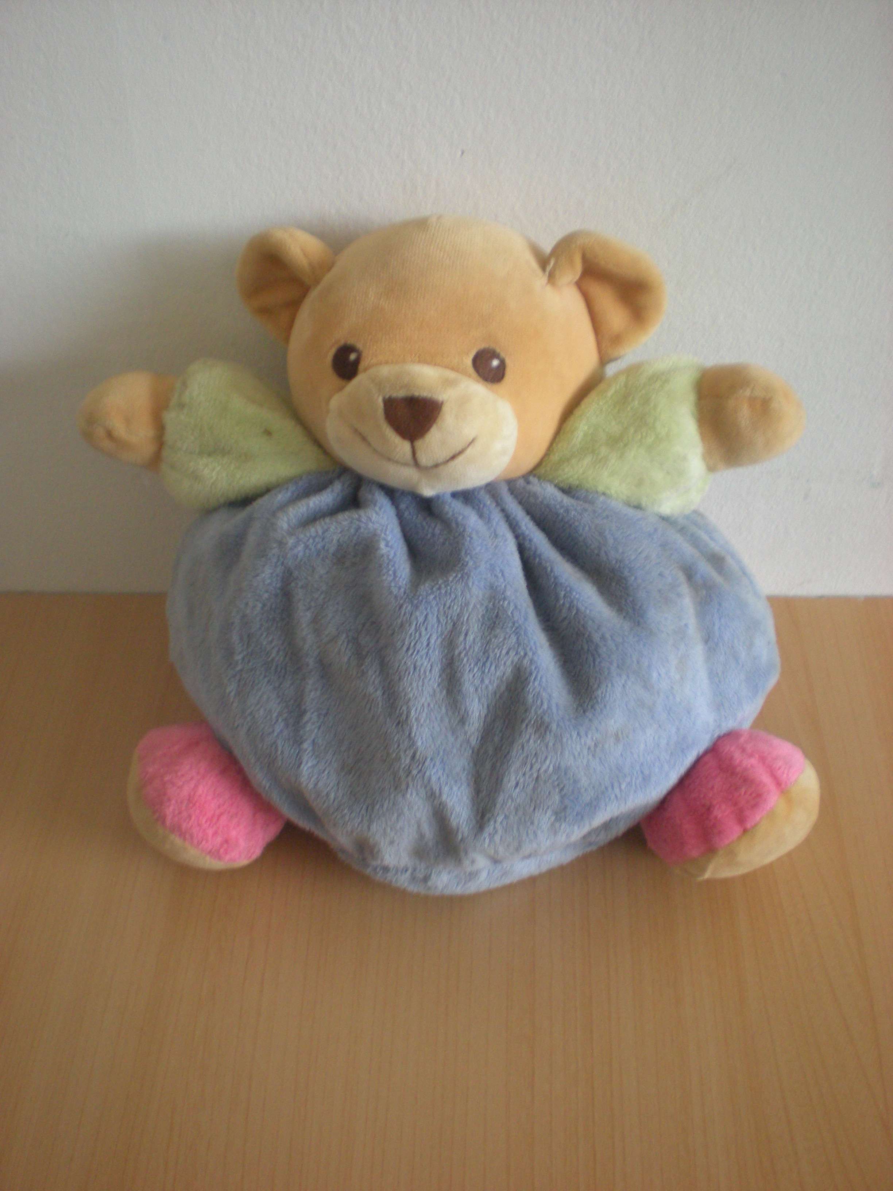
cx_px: 446
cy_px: 596
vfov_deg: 49.0
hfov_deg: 37.7
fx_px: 1307
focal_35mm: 38
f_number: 3.1
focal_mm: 6.3
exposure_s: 1/12
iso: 200
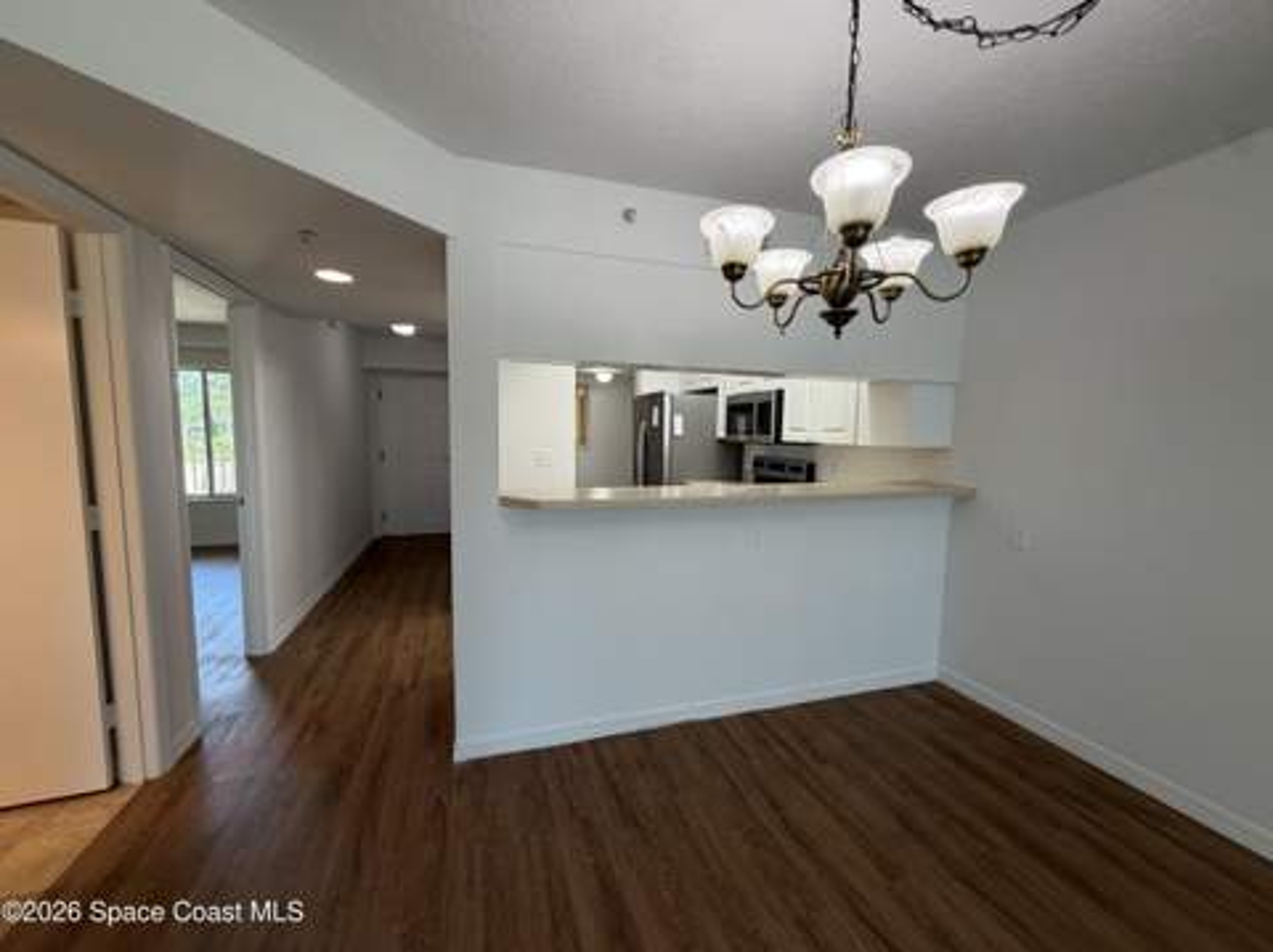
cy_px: 476
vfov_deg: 85.6
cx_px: 636
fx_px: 514
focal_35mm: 14
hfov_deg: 102.1
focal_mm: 2.22
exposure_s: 1/120
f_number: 2.2
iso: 125
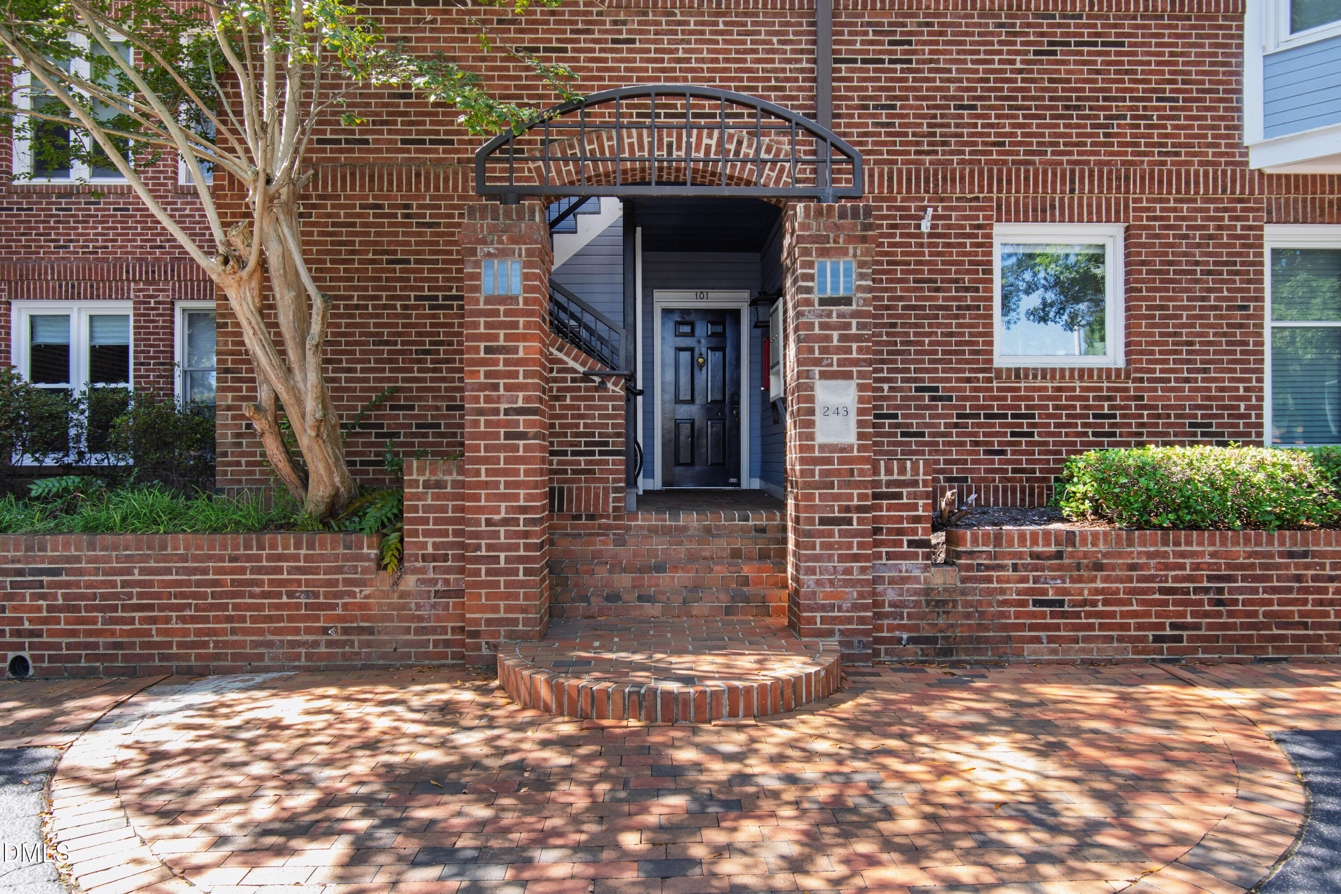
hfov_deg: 81.2
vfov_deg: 59.5
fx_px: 782
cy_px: 447
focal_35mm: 21
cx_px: 670
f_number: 8
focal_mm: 14
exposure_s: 1/13
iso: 100
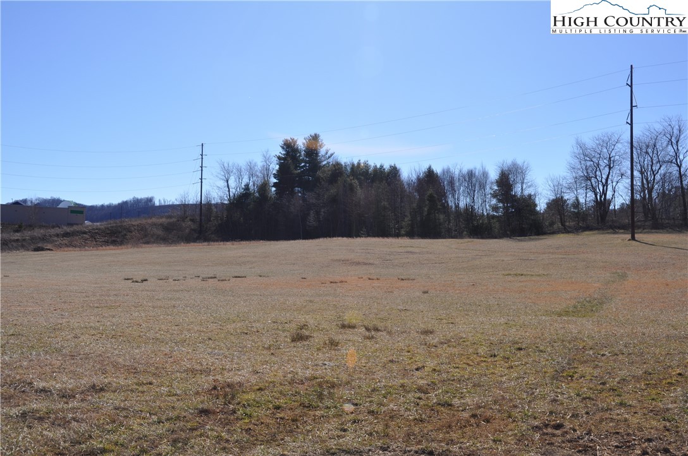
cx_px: 344
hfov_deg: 51.3
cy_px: 228
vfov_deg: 35.4
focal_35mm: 38
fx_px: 716
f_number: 10
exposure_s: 1/400
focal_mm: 25
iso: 200
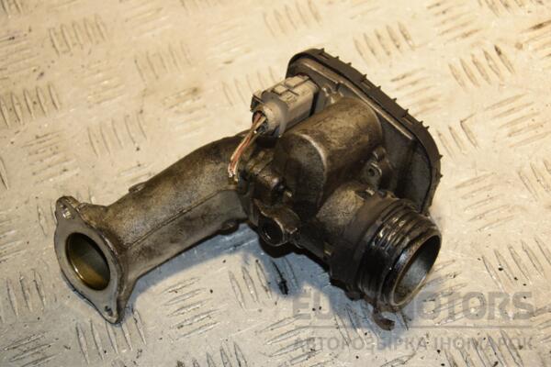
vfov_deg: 18.2
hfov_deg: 27.0
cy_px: 184
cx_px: 276
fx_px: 1148
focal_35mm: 75
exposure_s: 1/200
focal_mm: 50
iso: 800
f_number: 5.6
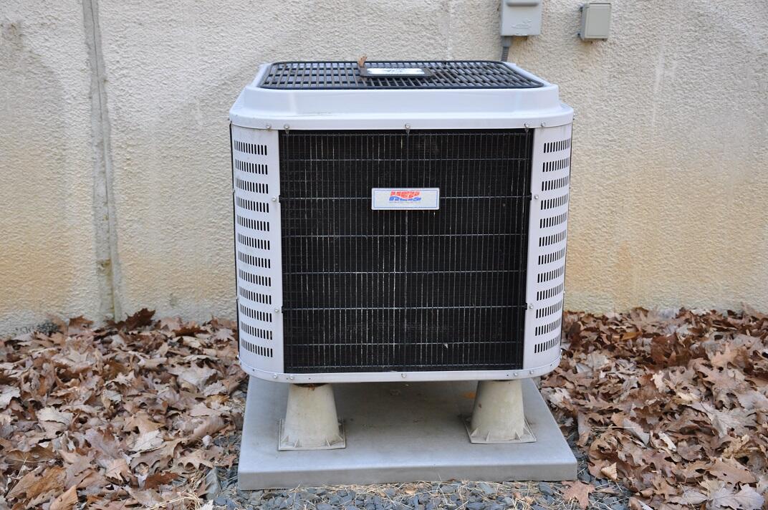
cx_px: 384
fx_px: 1023
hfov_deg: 41.2
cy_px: 255
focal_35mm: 48
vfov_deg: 28.0
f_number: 4
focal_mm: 32
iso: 400
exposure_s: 1/60
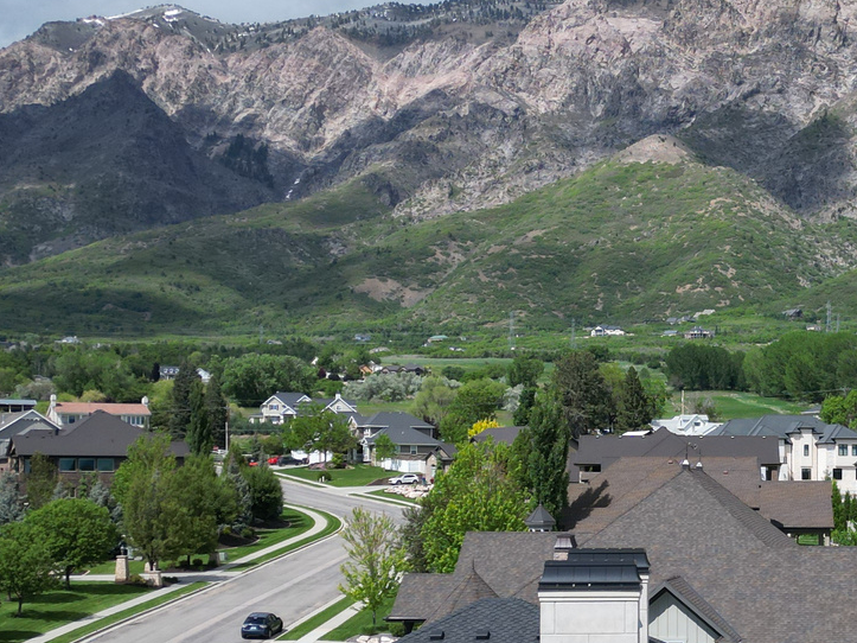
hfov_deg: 27.9
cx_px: 706
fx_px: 1683
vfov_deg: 21.4
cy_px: 478
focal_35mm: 68
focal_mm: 6.72
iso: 130
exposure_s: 1/5000
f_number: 1.7
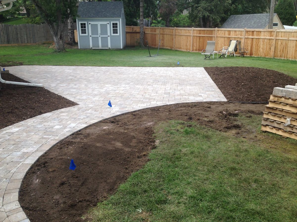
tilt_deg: -15.6
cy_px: 111
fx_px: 300
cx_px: 148
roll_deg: -0.5
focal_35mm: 35
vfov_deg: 40.7
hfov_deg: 52.6
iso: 50
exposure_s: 1/431
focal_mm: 4.28
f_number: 2.4
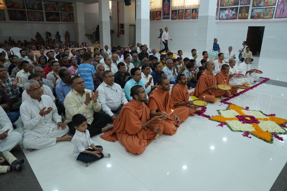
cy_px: 96
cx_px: 144
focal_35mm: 24
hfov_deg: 73.7
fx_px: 191
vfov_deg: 53.1
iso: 1600
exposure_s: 1/125
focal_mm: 24
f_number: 5
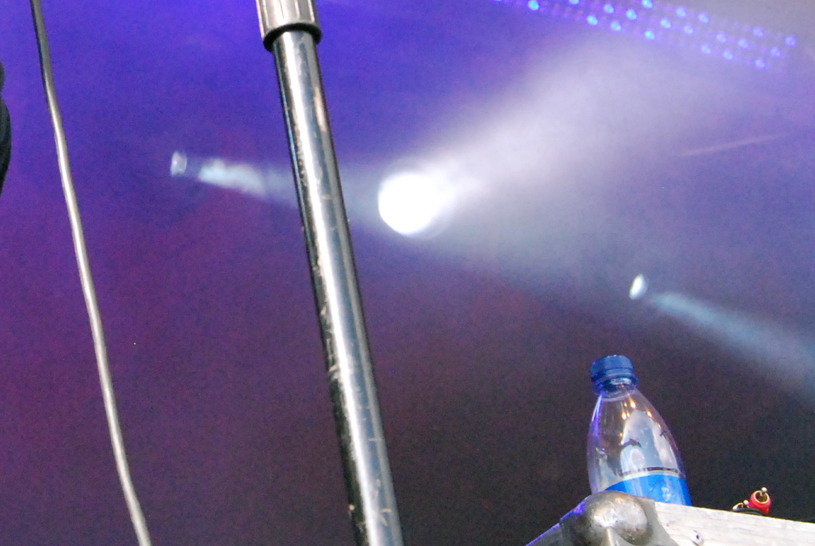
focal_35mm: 121
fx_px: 2743
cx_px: 88
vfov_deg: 11.2
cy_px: -44
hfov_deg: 16.7
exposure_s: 1/1000
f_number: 6.3
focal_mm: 28
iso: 1600
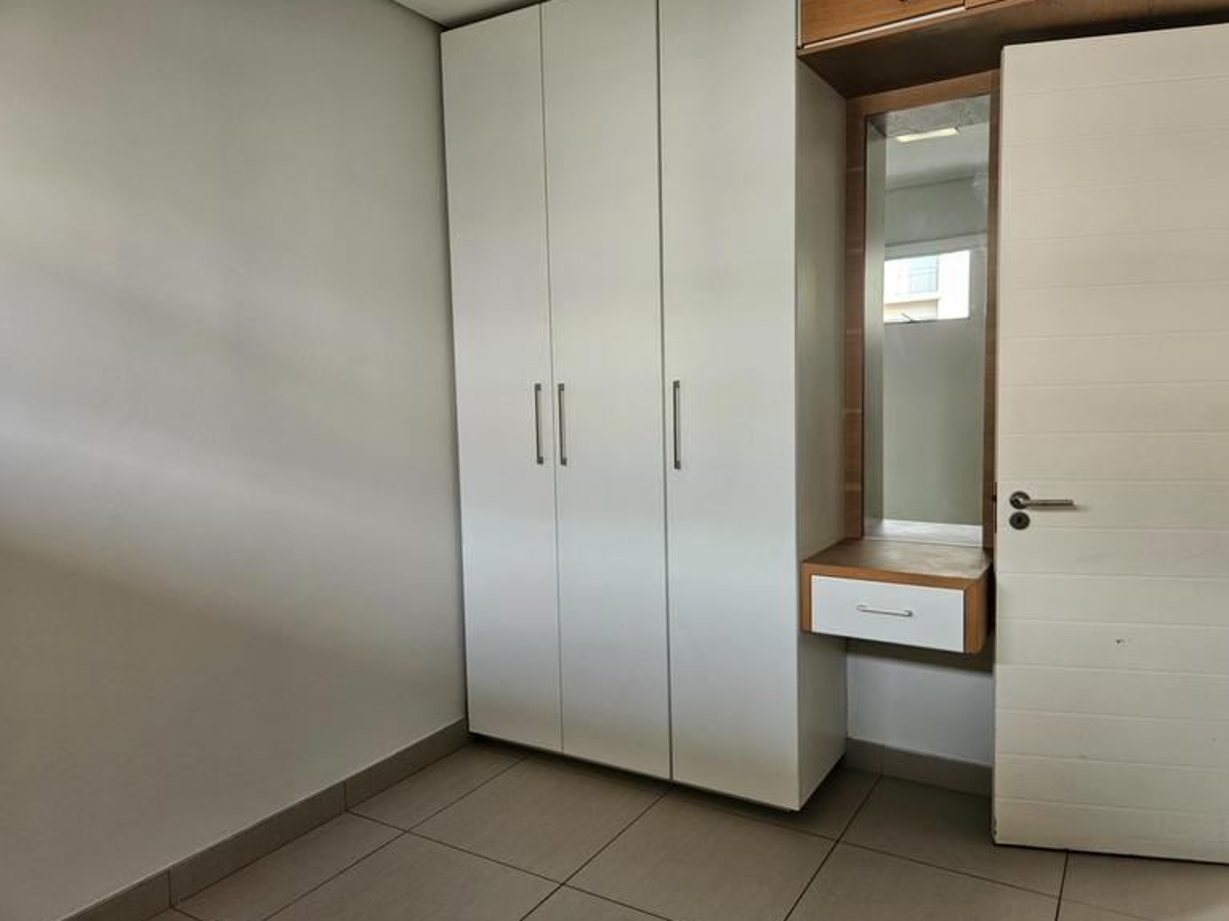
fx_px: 852
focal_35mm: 24
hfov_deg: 71.6
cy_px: 463
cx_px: 628
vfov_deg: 56.8
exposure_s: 1/100
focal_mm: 5.4
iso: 160
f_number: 1.8
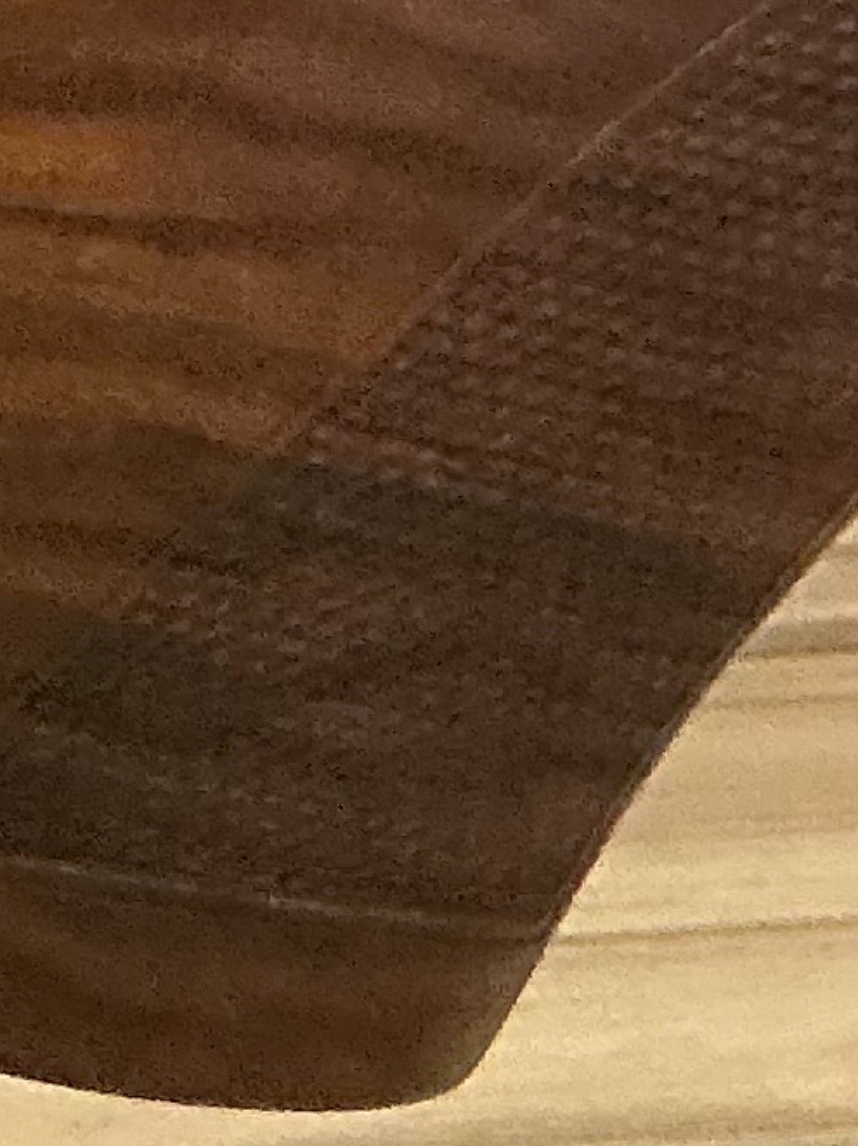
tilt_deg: -20.5
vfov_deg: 11.2
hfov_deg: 6.7
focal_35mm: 177
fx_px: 5855
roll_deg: +0.0
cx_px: -2489
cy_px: 638
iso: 200
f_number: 1.8
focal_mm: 3
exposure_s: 1/60
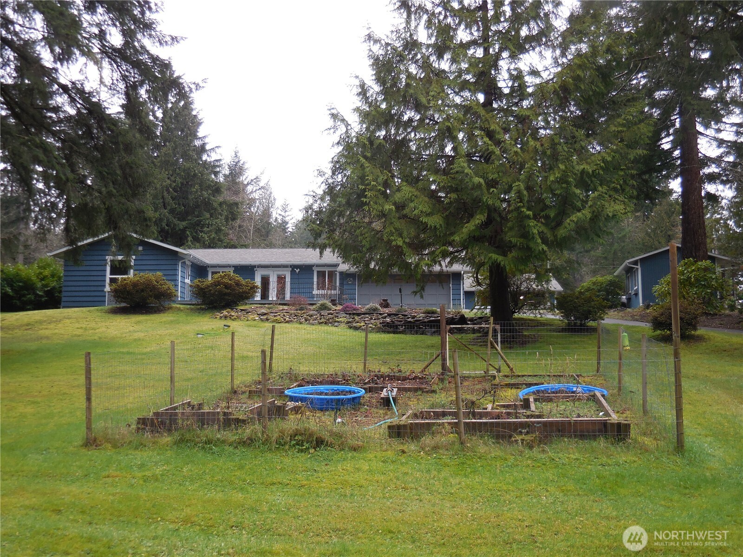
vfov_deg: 42.9
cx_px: 372
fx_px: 708
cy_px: 278
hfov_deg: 55.4
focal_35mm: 33
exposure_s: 1/50
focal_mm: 5.9
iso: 125
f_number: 3.7
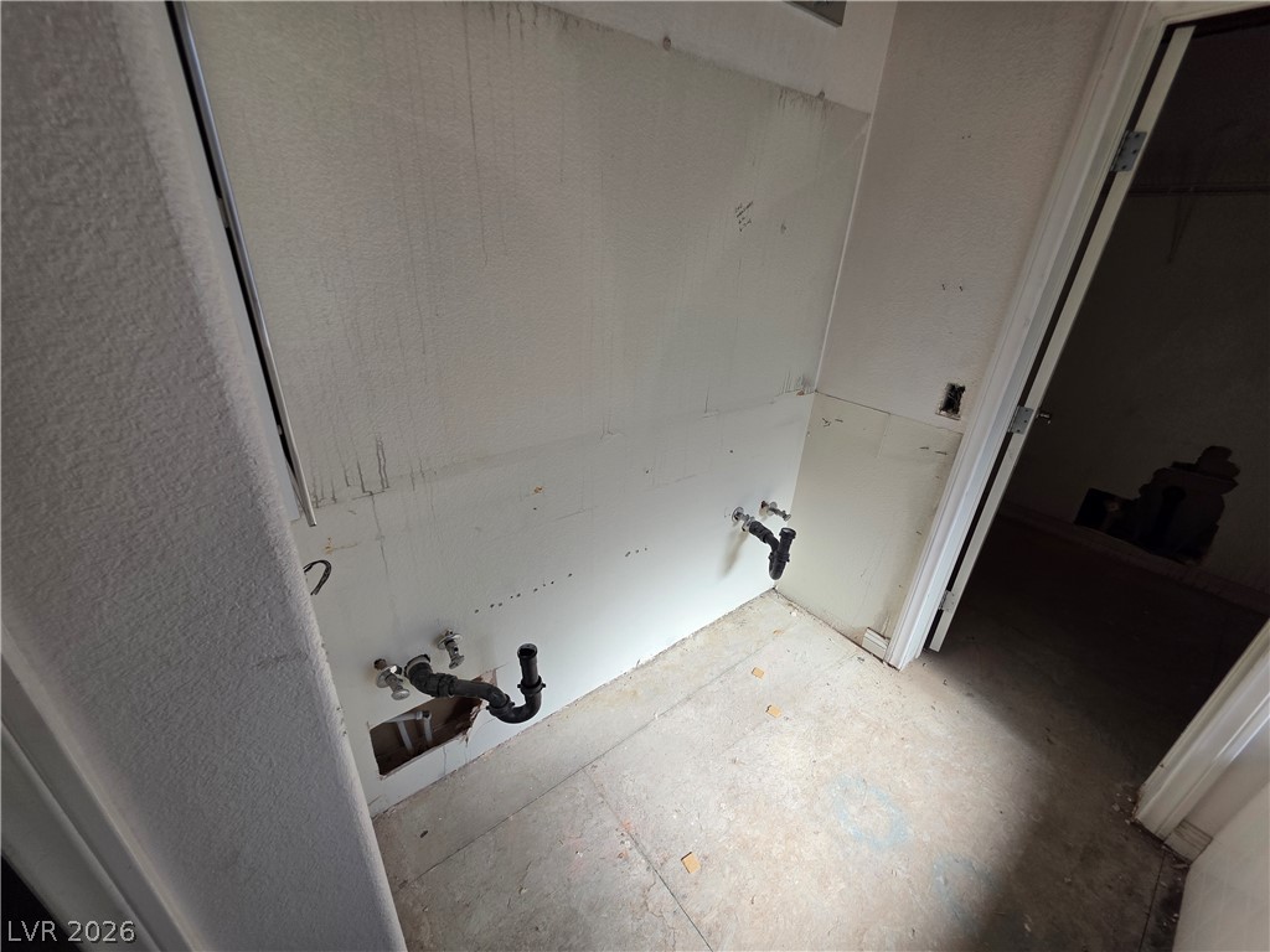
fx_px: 477
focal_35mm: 13
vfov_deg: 89.9
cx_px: 635
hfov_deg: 106.2
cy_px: 476
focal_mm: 2.2
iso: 40
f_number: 1.9
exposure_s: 1/659
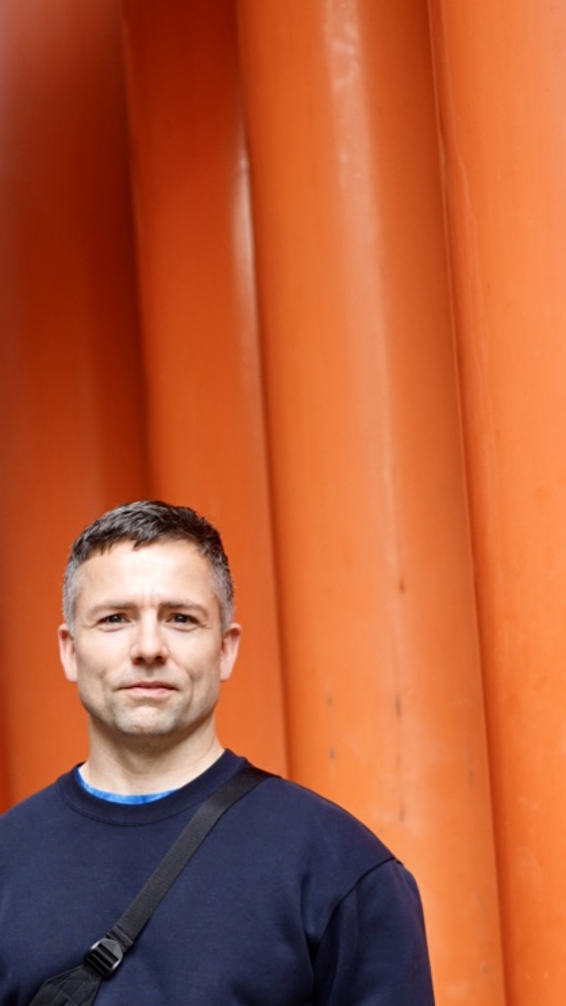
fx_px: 3336
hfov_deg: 9.7
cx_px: 76
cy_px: 1006
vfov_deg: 16.8
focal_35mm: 125
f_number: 2
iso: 50
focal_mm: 55
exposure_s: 1/160
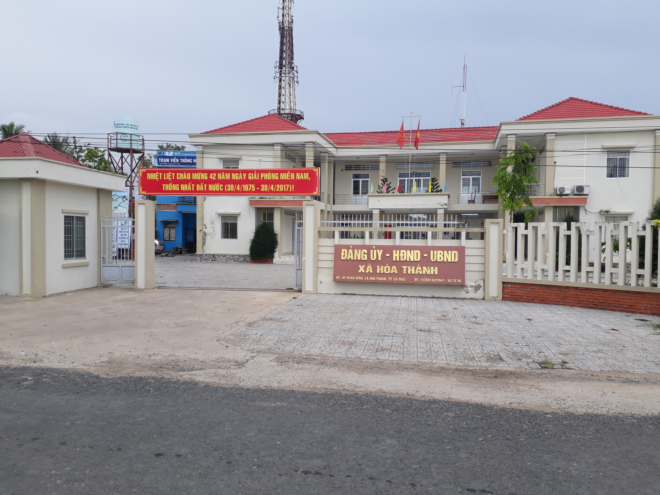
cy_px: 248
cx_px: 330
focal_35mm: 27
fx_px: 515
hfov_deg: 65.3
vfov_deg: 51.4
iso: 40
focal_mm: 3.6
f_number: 1.9
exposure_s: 1/234
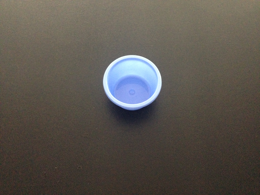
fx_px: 248
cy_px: 98
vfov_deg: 42.9
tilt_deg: -68.8
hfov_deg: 55.4
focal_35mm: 33
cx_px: 130
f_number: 2.4
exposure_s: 1/15
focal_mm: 4.12
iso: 500
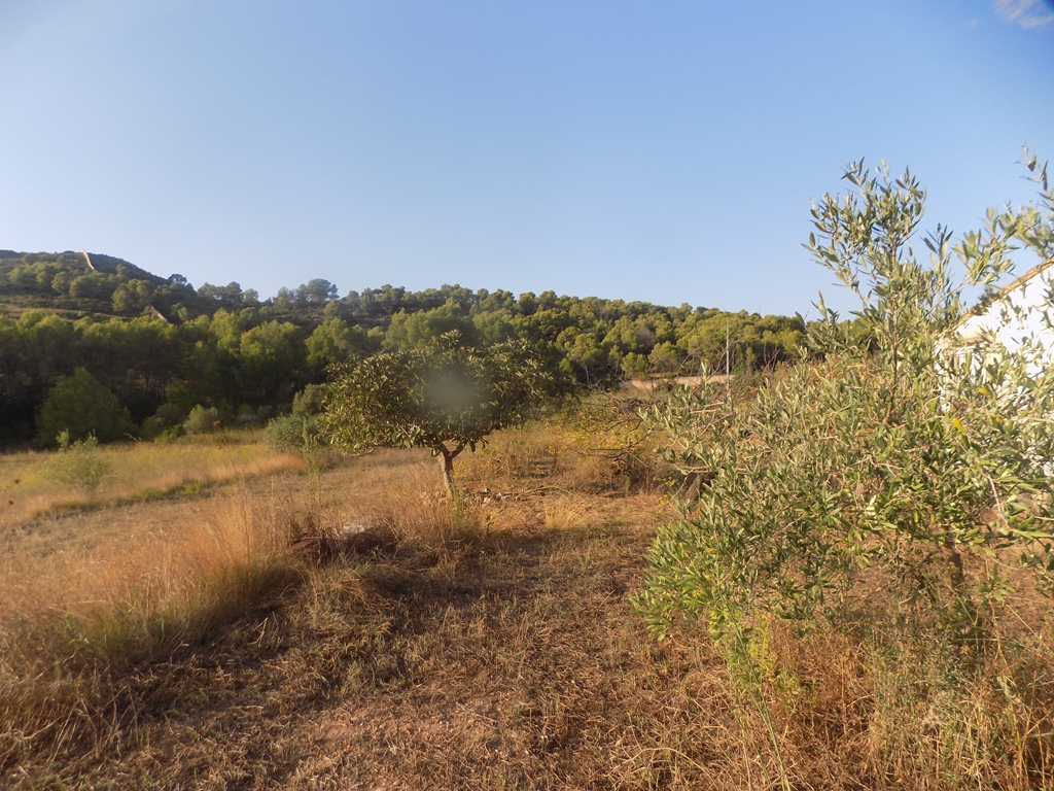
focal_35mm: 23
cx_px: 527
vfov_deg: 58.9
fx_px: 700
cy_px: 396
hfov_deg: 73.9
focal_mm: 4
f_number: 3.1
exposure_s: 1/60
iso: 80
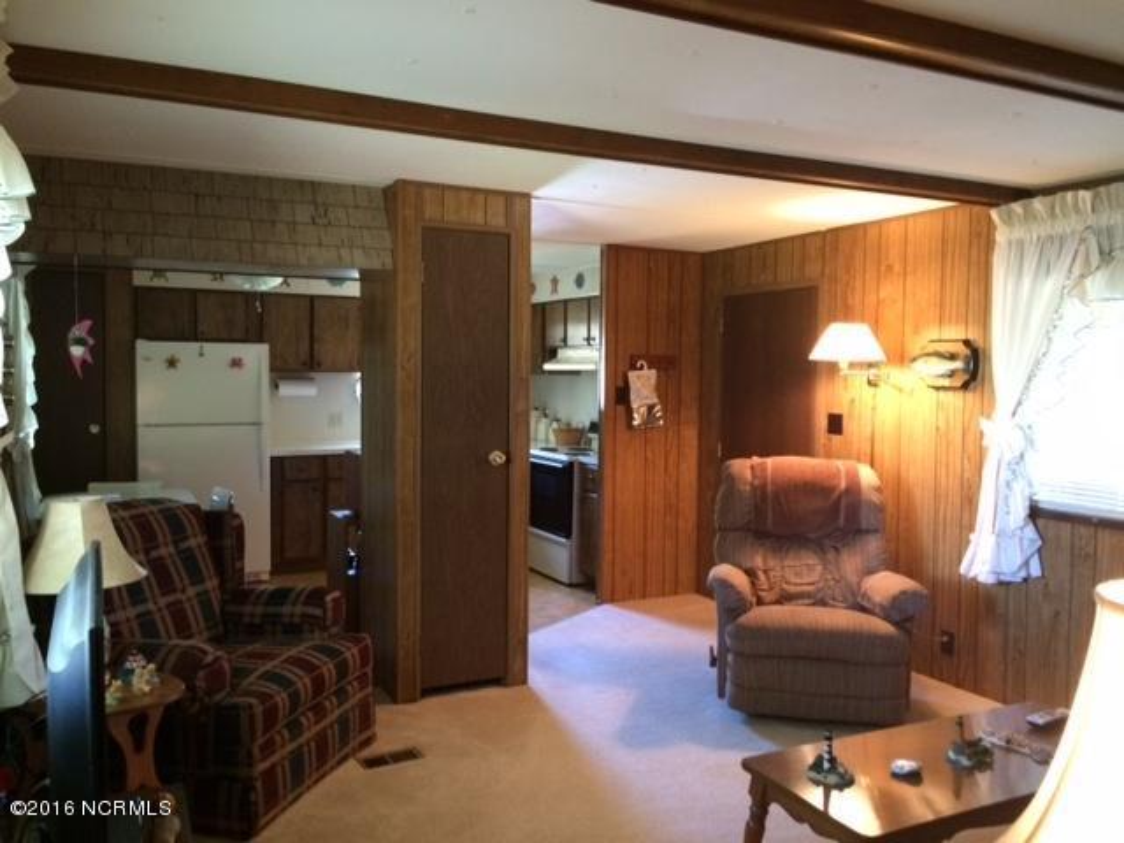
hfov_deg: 61.7
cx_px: 562
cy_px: 422
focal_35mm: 29
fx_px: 942
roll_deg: -0.1
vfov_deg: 48.2
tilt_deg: -3.9
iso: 250
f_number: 2.2
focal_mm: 4.15
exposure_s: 1/17
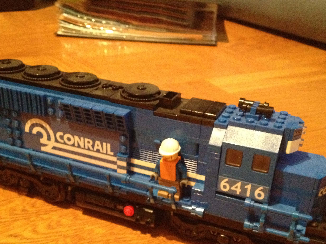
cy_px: 158
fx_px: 433
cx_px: 160
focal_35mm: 46
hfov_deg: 41.2
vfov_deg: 31.3
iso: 800
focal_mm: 4.28
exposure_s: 1/15
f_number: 2.4
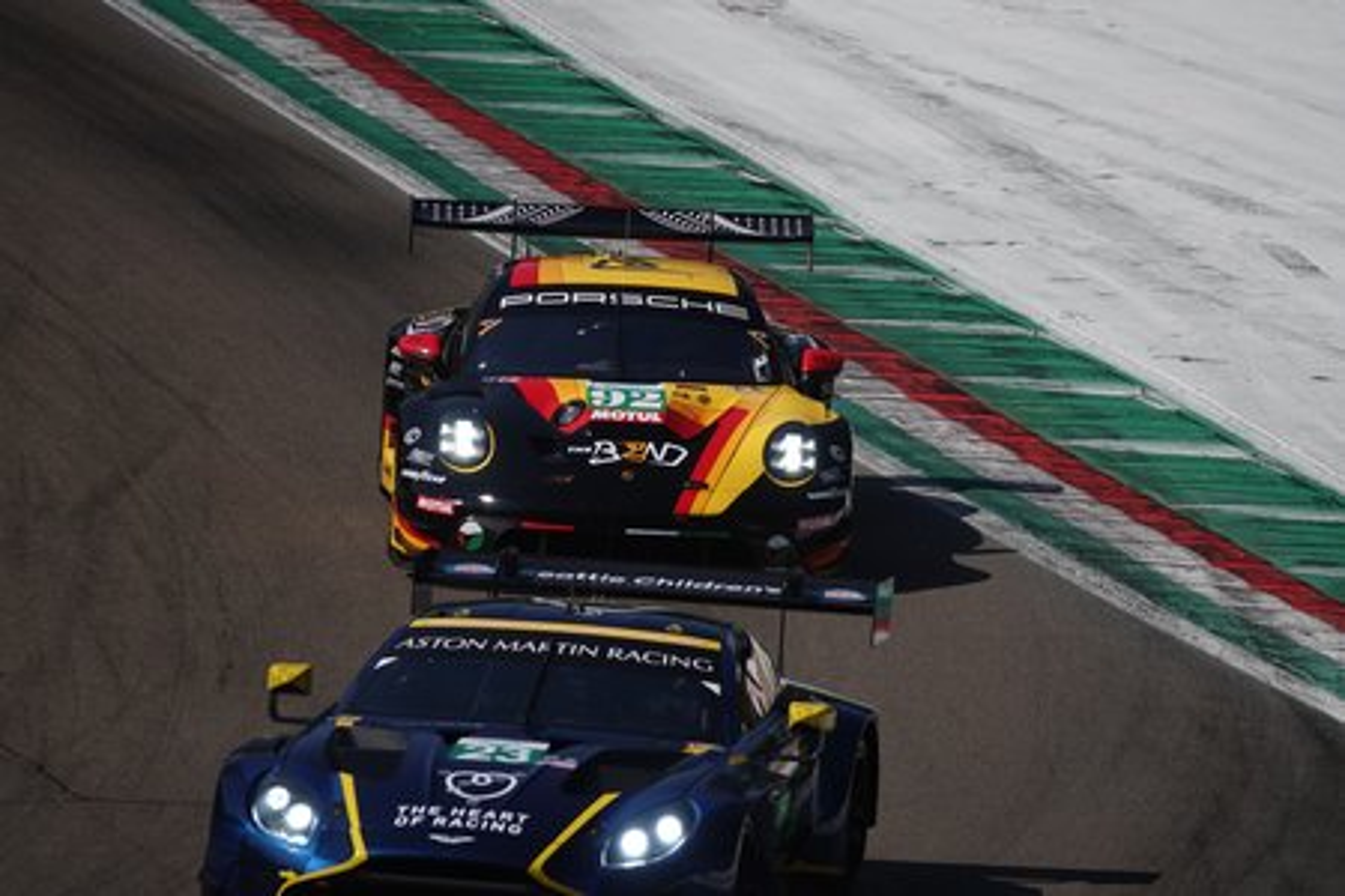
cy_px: 448
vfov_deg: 2.3
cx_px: 672
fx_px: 22415
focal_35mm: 600
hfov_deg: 3.4
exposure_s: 1/1600
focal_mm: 220
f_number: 4.5
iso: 100
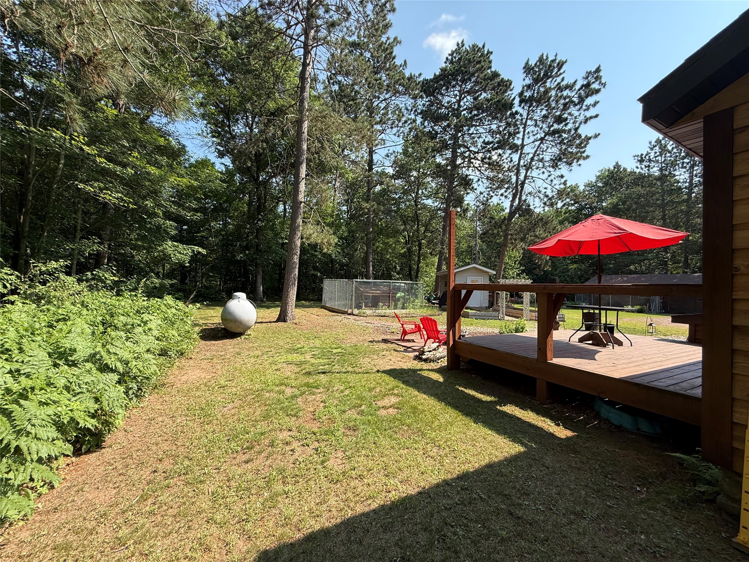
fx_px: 303
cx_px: 374
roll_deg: -2.2
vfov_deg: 85.7
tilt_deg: +1.6
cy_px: 281
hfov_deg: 102.1
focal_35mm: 14
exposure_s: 1/726
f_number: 2.2
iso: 64
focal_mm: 2.22
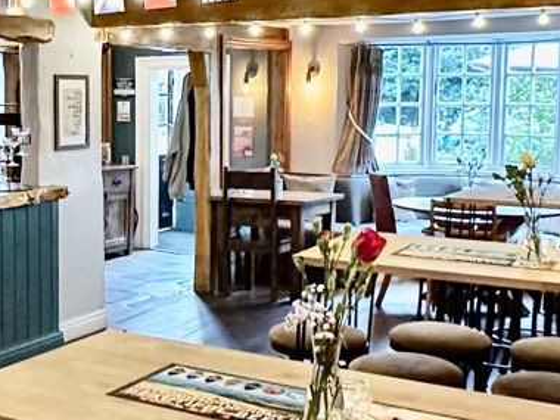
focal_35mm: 59
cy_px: 172
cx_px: 91
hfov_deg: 31.6
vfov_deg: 24.8
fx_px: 954
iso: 640
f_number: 2.2
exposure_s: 1/50
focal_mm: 2.22
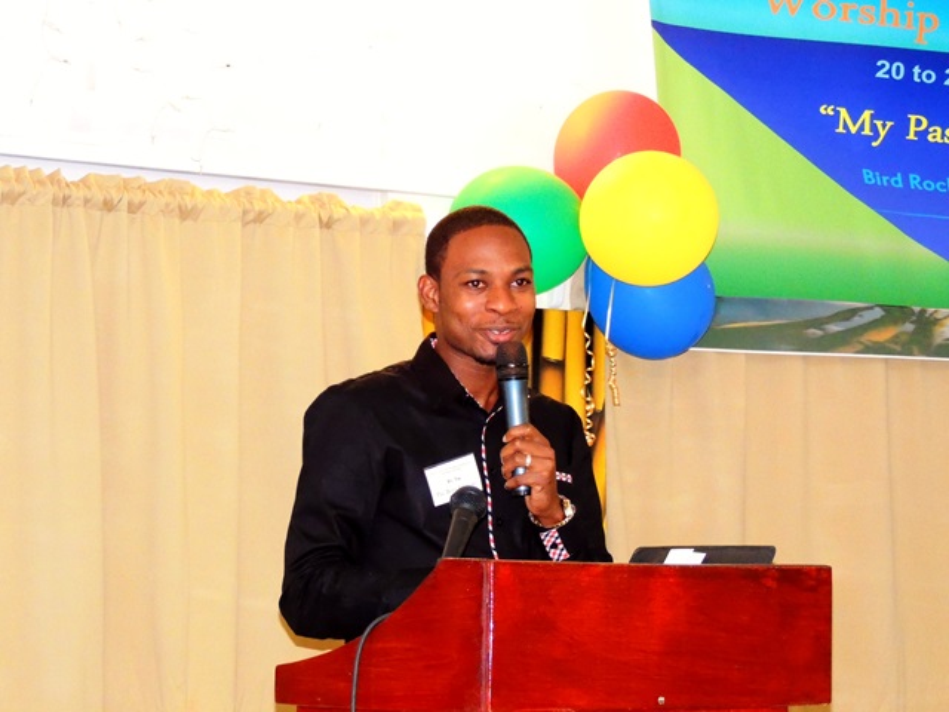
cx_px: 474
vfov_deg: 14.1
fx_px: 2879
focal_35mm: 105
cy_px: 356
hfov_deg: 18.7
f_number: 4.2
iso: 1600
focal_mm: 18.7
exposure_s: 1/40
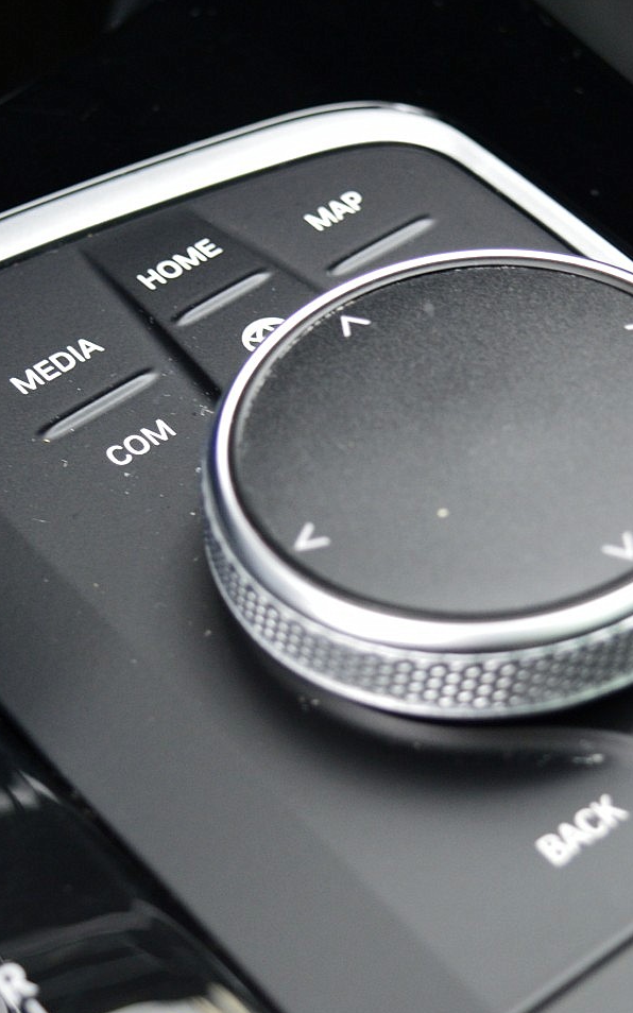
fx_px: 2871
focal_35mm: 104
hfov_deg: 12.5
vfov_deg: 20.0
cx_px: 479
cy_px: 460
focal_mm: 40
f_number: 5
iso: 800
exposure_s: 1/50
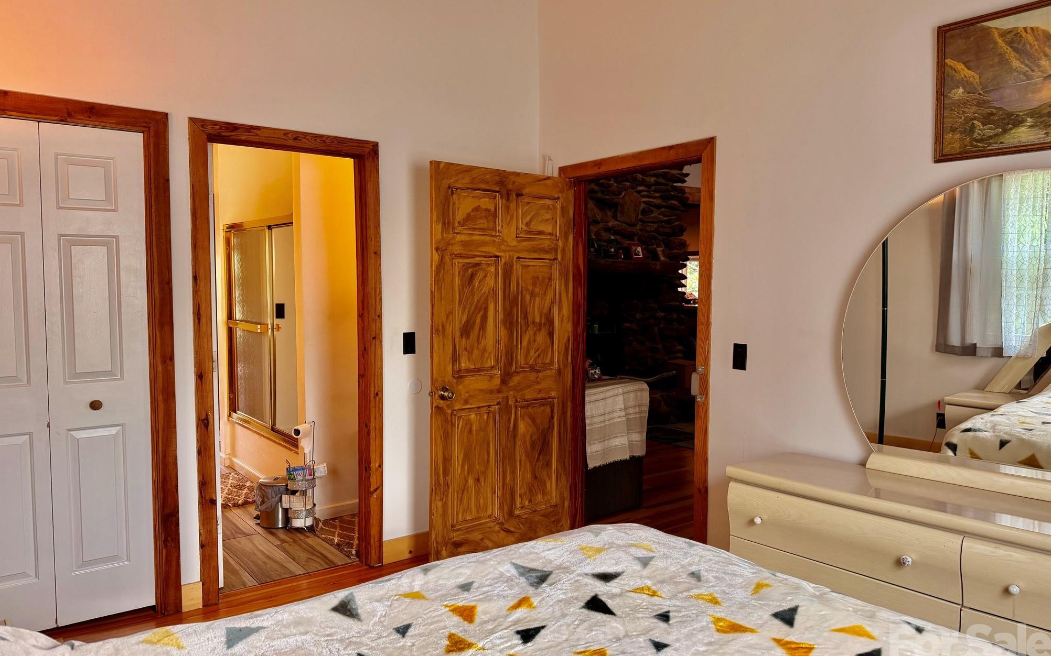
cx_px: 520
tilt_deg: -3.7
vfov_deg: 47.6
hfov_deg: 70.4
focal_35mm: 26
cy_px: 325
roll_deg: +0.2
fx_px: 745
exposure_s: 1/120
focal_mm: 6.76
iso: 125
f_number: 1.78
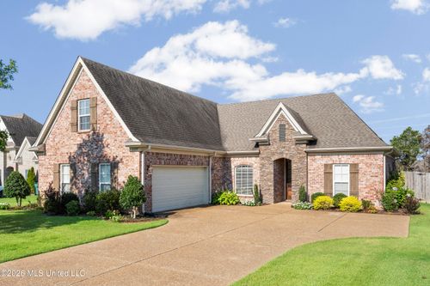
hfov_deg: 65.5
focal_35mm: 28
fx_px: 334
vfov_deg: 46.4
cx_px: 215
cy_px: 143
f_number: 9.5
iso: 1000
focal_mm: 28
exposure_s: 1/500
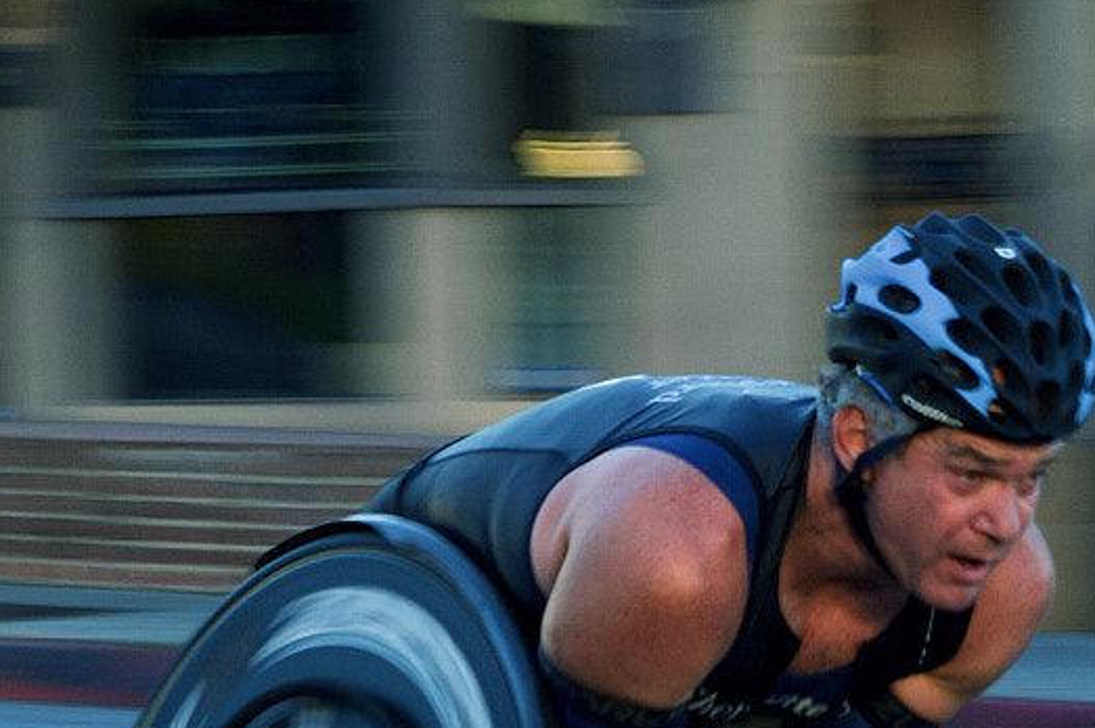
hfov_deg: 8.2
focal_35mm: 253
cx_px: 551
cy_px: 636
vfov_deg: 5.4
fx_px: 7676
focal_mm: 55
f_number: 5.6
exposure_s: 1/100
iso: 200
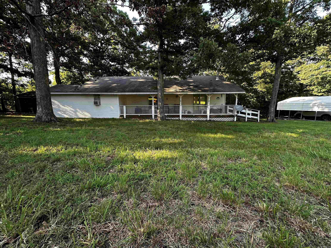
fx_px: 134
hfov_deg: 102.1
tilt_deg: -8.8
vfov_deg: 85.7
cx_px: 166
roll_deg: -0.4
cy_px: 124
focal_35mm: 14
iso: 64
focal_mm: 2.22
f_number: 2.2
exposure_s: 1/99
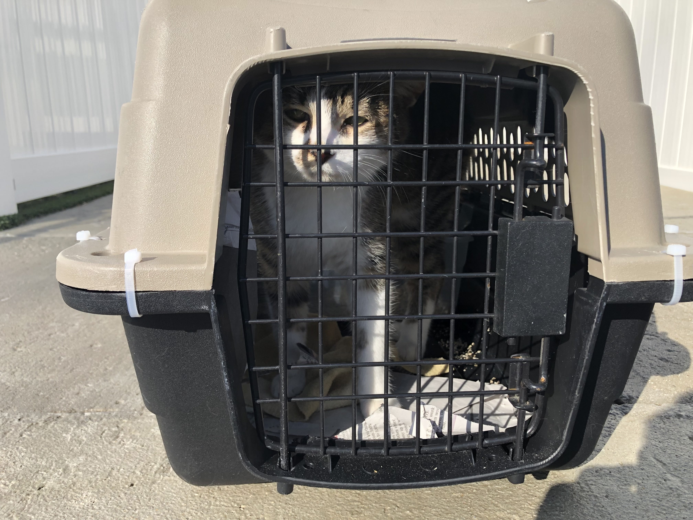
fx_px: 561
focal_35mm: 28
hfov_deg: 63.4
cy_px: 260
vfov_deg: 49.7
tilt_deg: -13.0
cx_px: 346
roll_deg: +1.1
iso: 20
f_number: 1.8
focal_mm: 3.99
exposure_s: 1/923
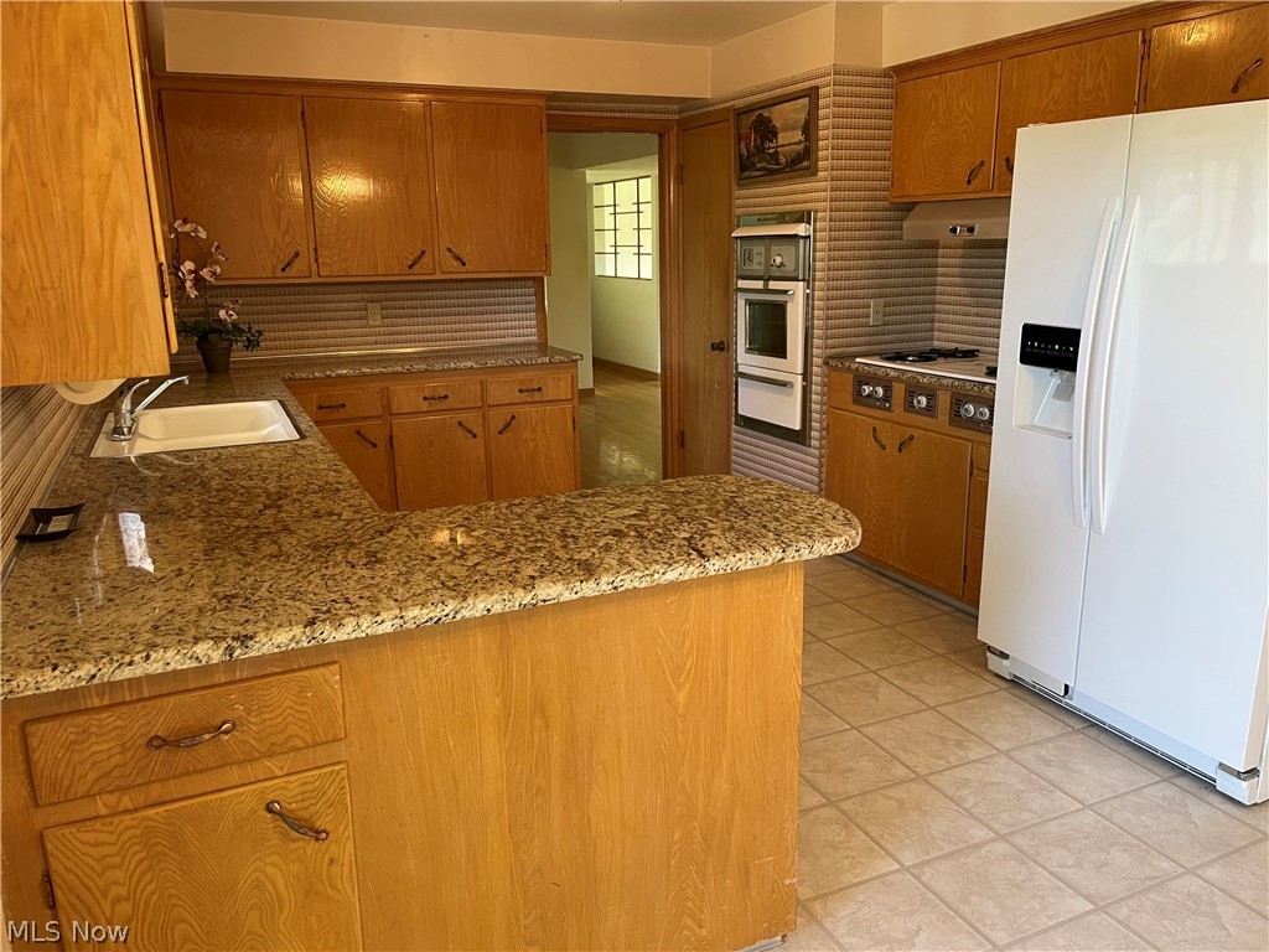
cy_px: 476
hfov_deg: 67.3
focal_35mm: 26
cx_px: 634
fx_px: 953
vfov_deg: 53.1
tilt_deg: -12.1
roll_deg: +1.0
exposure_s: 1/60
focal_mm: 4.2
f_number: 1.6
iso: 125
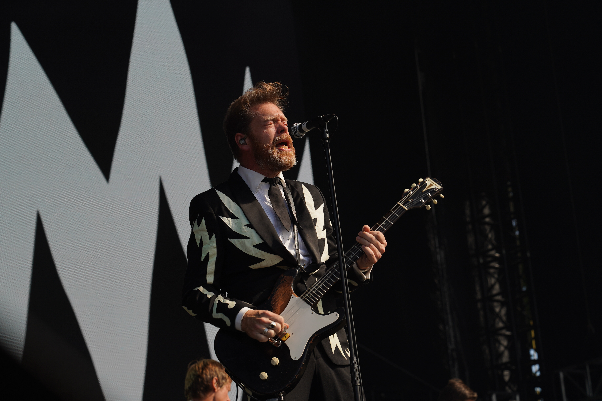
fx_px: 1756
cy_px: 200
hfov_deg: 19.5
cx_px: 301
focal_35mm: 105
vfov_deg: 13.0
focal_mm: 105
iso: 100
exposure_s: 1/400
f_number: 7.1
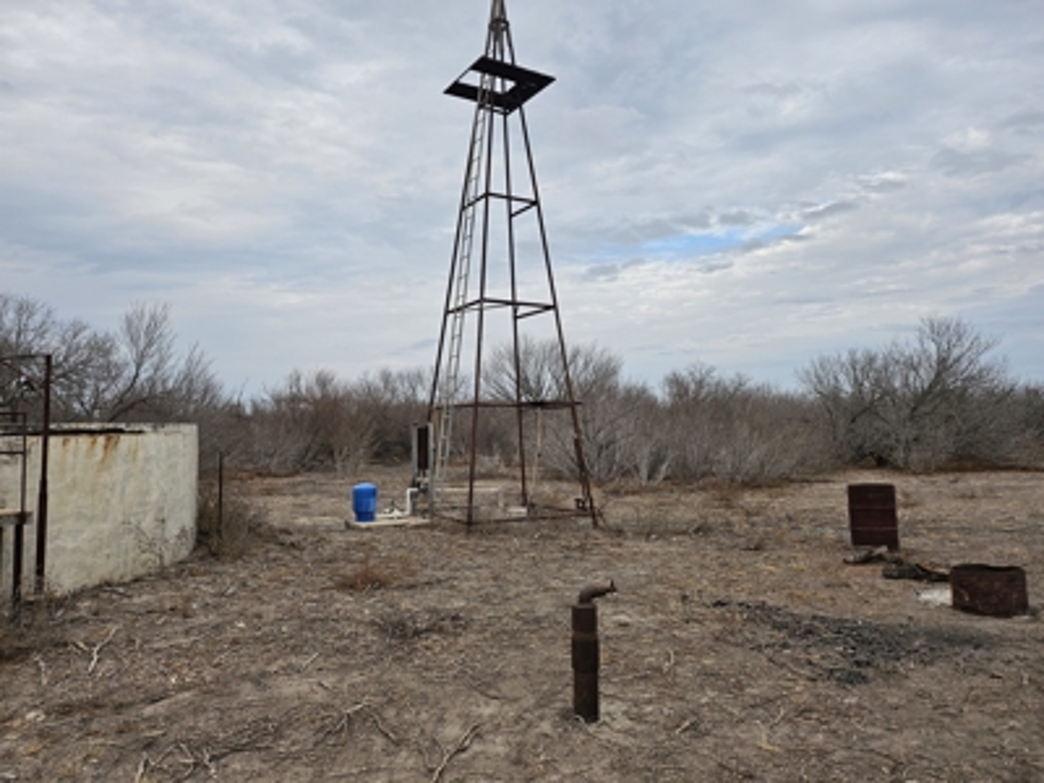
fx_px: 724
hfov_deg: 71.6
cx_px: 522
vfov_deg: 56.8
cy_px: 392
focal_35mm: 24
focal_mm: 5
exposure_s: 1/1879
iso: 50
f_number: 1.8
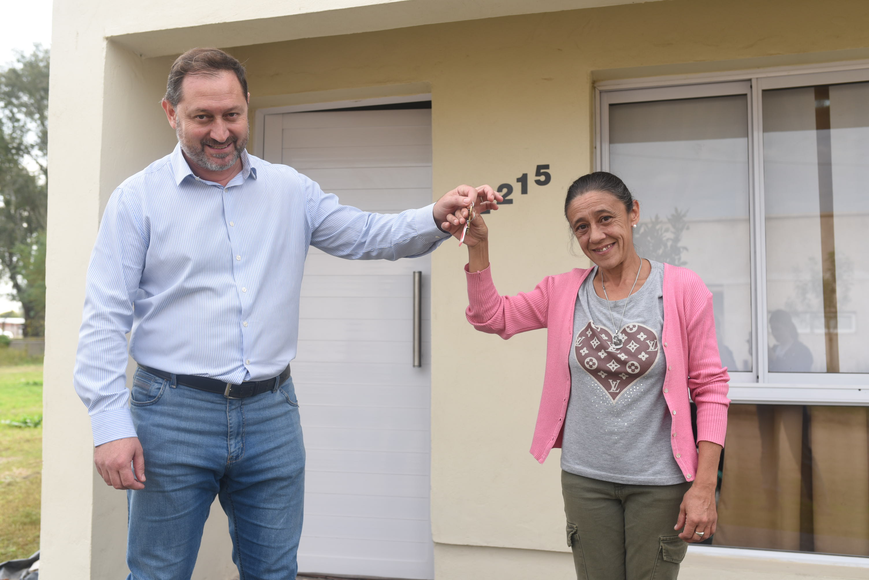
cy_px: 290
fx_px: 845
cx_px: 434
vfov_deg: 37.9
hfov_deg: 54.4
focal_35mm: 35
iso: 200
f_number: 5
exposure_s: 1/250
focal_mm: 35
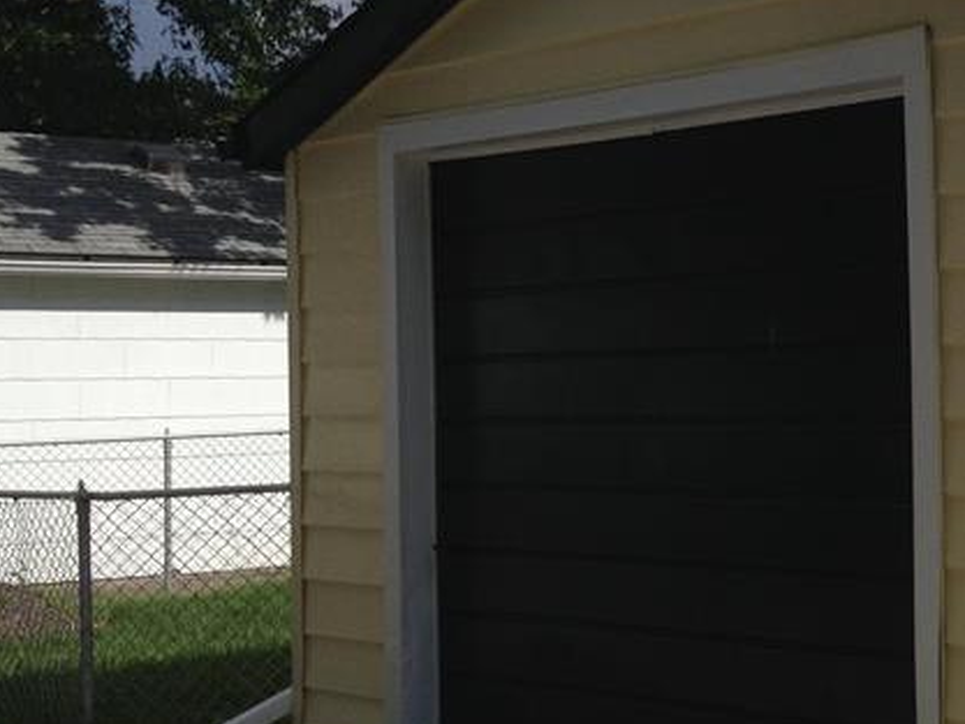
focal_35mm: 86
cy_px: 347
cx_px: 1134
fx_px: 2398
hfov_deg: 21.3
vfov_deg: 17.2
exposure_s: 1/2632
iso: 50
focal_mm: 4.28
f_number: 2.4
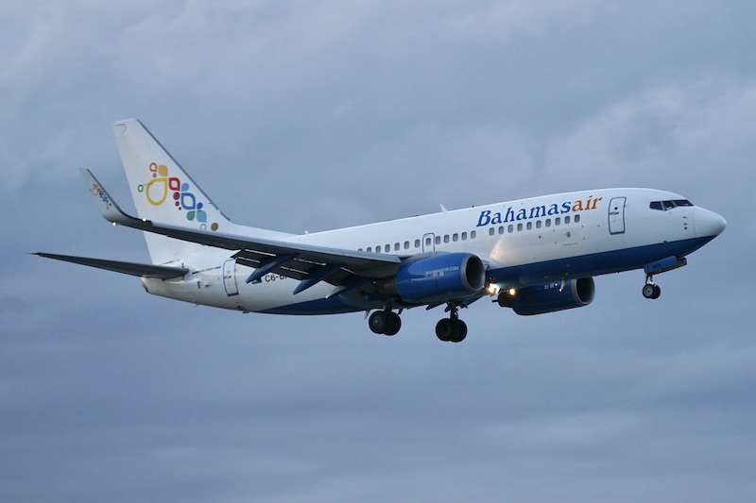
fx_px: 4073
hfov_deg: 10.6
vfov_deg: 7.1
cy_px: 252
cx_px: 378
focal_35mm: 194
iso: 800
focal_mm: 194
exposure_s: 1/160
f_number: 5.6
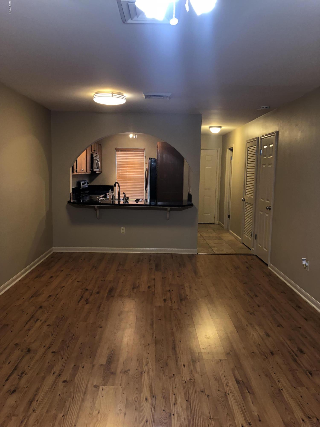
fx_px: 345
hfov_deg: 49.7
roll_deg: -2.1
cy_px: 214
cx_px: 160
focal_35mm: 28
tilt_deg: -7.0
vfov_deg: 63.4
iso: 400
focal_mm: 3.99
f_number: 1.8
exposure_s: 1/60
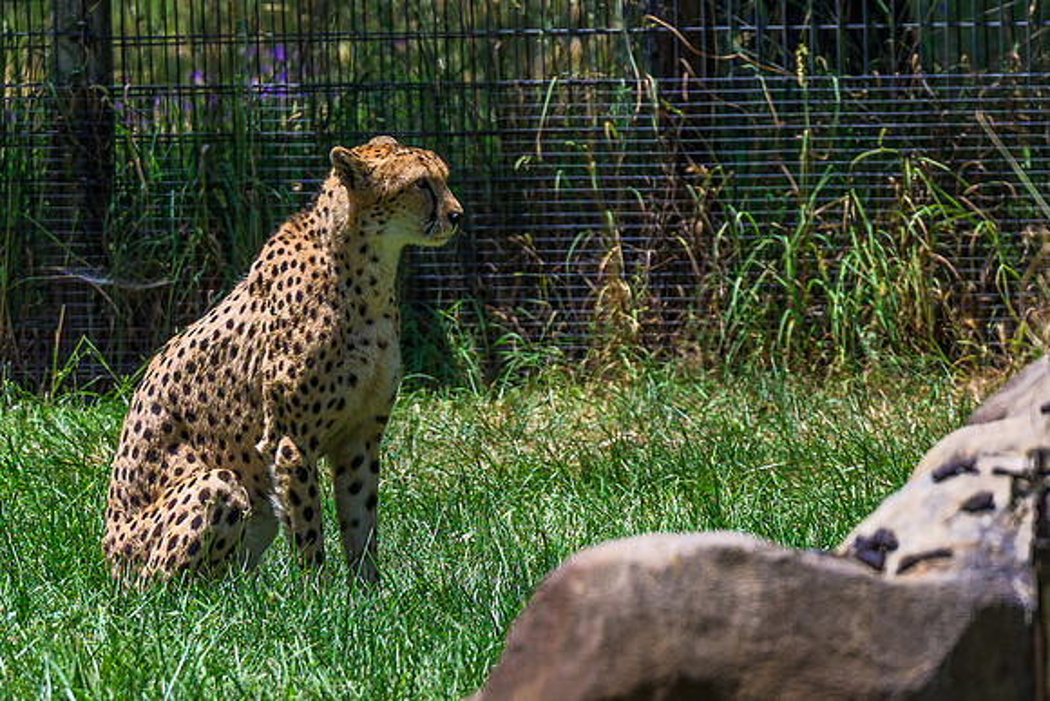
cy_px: 447
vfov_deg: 2.1
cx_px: 273
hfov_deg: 3.1
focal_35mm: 667
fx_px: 19462
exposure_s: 1/1250
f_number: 2.8
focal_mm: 200
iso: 100
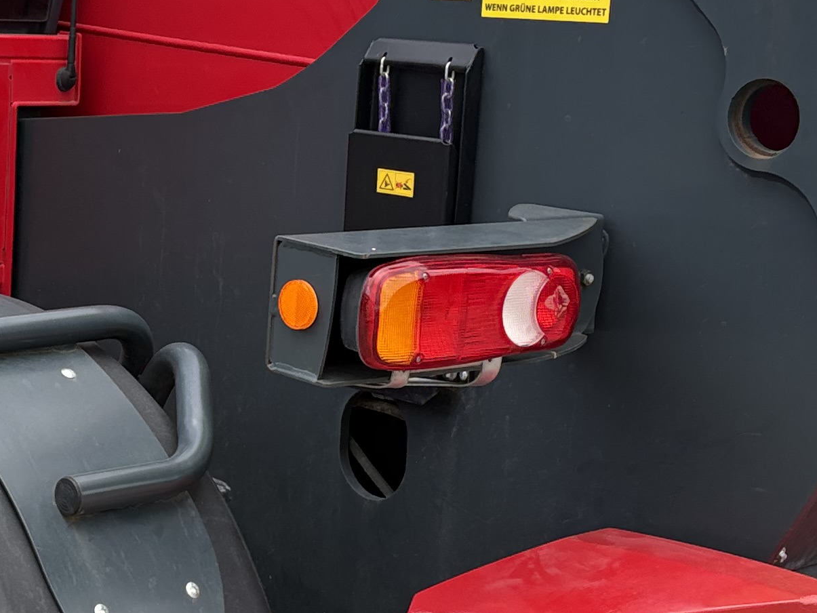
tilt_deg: -7.7
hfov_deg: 22.0
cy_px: 247
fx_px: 2054
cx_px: 84
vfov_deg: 17.0
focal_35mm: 87
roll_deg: -3.0
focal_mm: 5.96
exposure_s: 1/435
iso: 64
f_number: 1.6
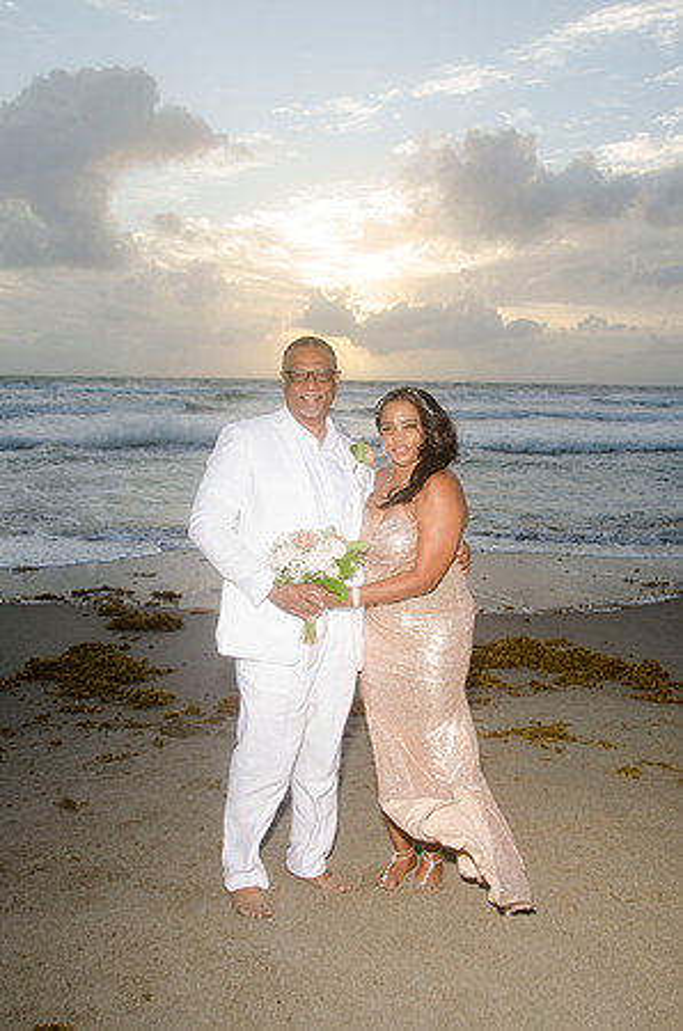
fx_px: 943
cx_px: 342
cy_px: 516
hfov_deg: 39.8
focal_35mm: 33
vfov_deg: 57.3
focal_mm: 22
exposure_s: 1/125
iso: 100
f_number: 5.6
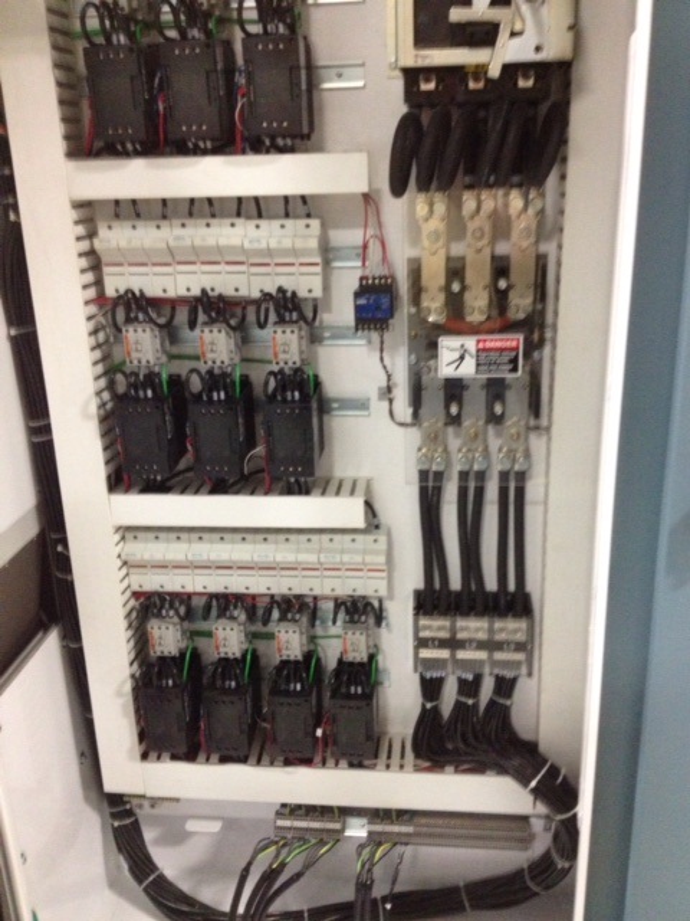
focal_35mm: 35
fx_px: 930
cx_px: 345
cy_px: 460
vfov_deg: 52.6
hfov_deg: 40.7
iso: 400
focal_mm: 4.28
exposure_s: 1/20
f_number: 2.4
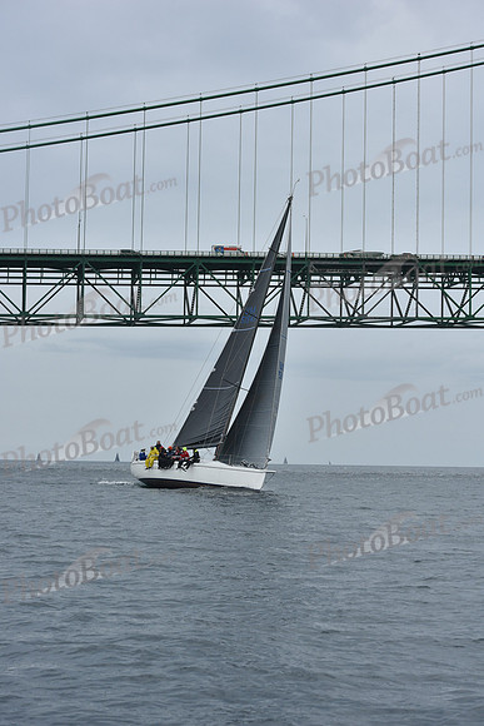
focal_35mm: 75
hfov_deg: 18.2
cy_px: 363
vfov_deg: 27.0
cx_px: 242
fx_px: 1511
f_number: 8
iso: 250
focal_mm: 75
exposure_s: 1/800
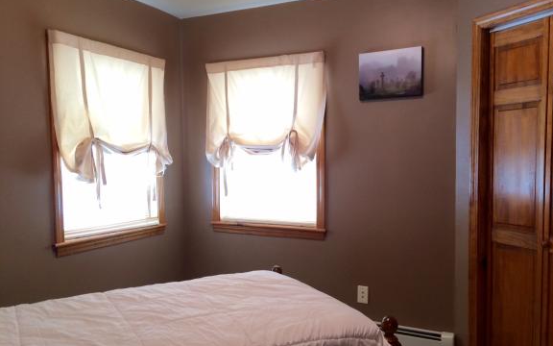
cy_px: 188
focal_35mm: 31
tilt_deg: -3.2
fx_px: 467
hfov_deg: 61.2
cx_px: 277
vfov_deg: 40.6
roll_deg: +1.9
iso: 100
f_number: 2.2
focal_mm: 4.15
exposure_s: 1/30
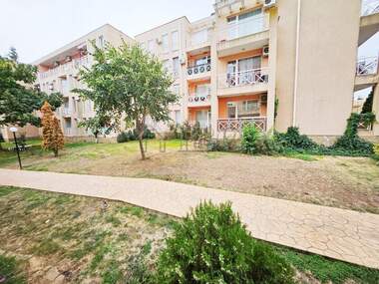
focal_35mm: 13
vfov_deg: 89.9
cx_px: 190
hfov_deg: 106.2
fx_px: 142
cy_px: 142
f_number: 2.2
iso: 32
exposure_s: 1/629
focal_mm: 1.7
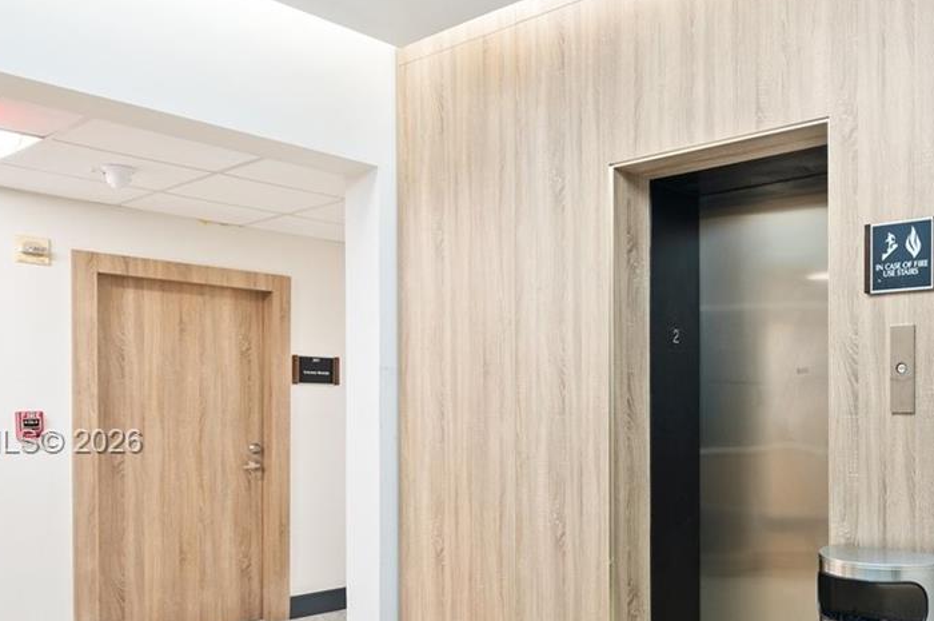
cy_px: 444
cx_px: 794
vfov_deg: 40.2
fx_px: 829
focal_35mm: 32
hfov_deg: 53.3
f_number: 8
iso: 200
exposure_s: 1/1.67
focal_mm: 14
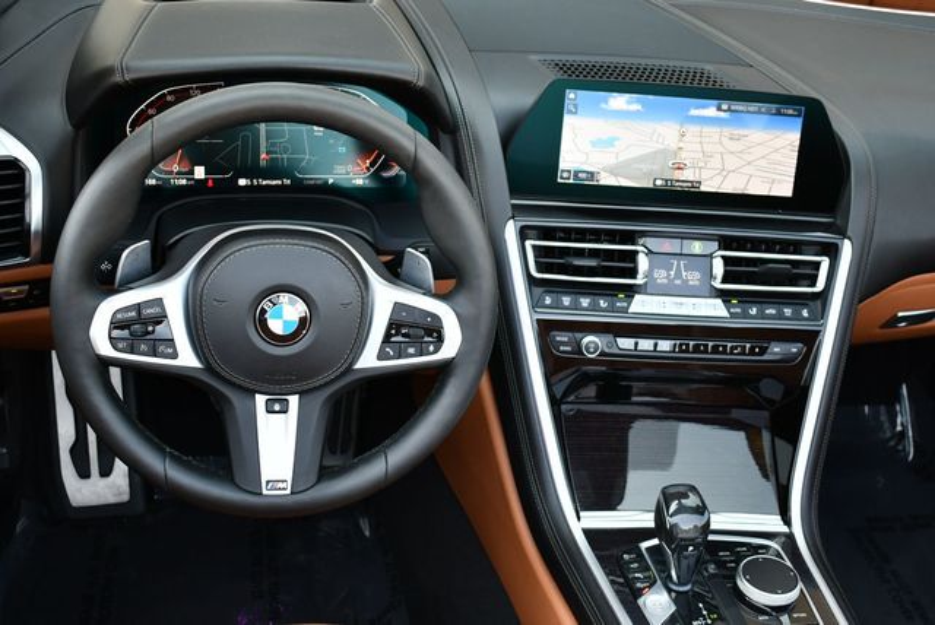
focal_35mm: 48
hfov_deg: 41.1
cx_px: 468
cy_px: 312
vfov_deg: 28.1
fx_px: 1248
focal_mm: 24
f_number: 3.8
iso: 560
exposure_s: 1/250
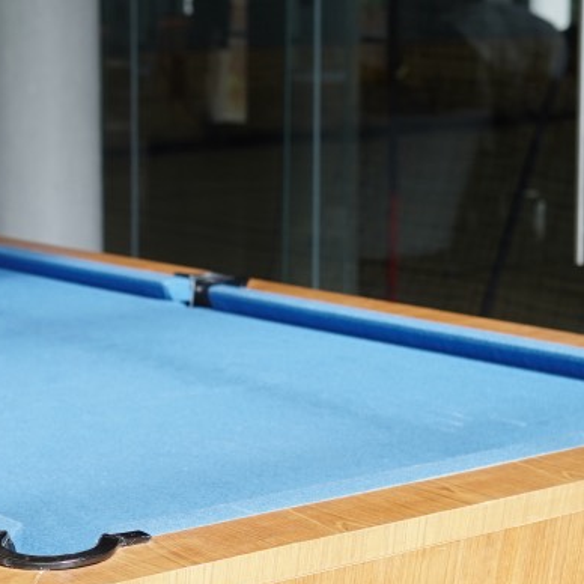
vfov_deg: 15.2
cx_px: 27
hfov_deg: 14.9
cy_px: 292
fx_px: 2195
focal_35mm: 115
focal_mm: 35
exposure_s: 1/200
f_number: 2.8
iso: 250
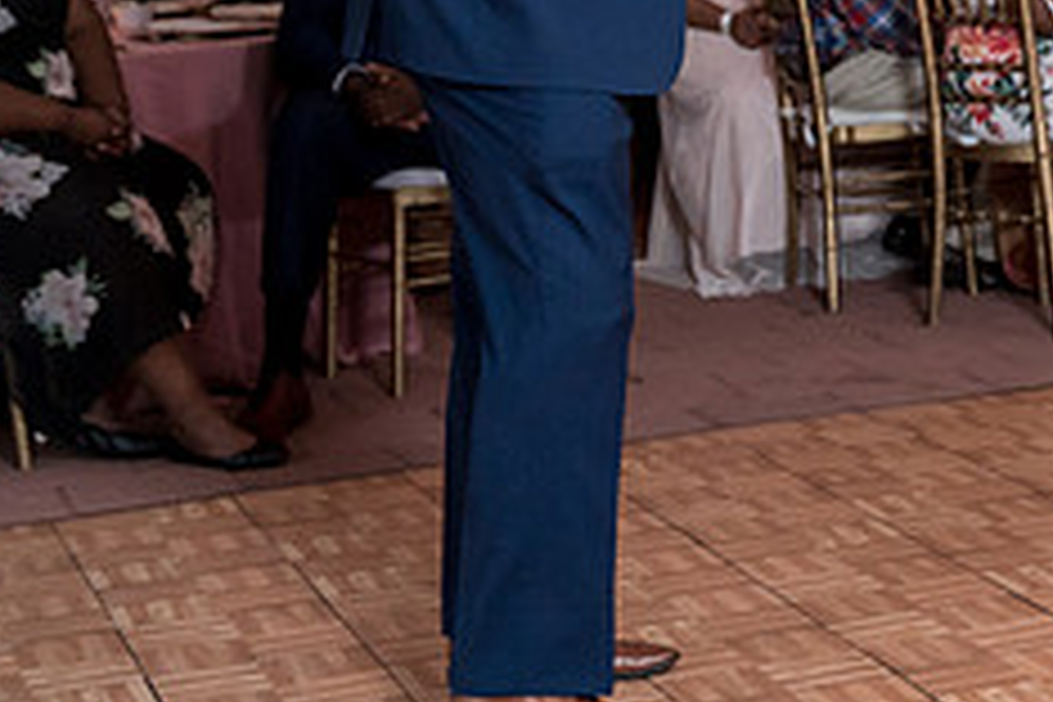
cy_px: -133
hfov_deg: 18.1
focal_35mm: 106
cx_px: 1345
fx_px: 3100
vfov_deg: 12.6
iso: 2000
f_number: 4
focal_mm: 32
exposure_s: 1/200
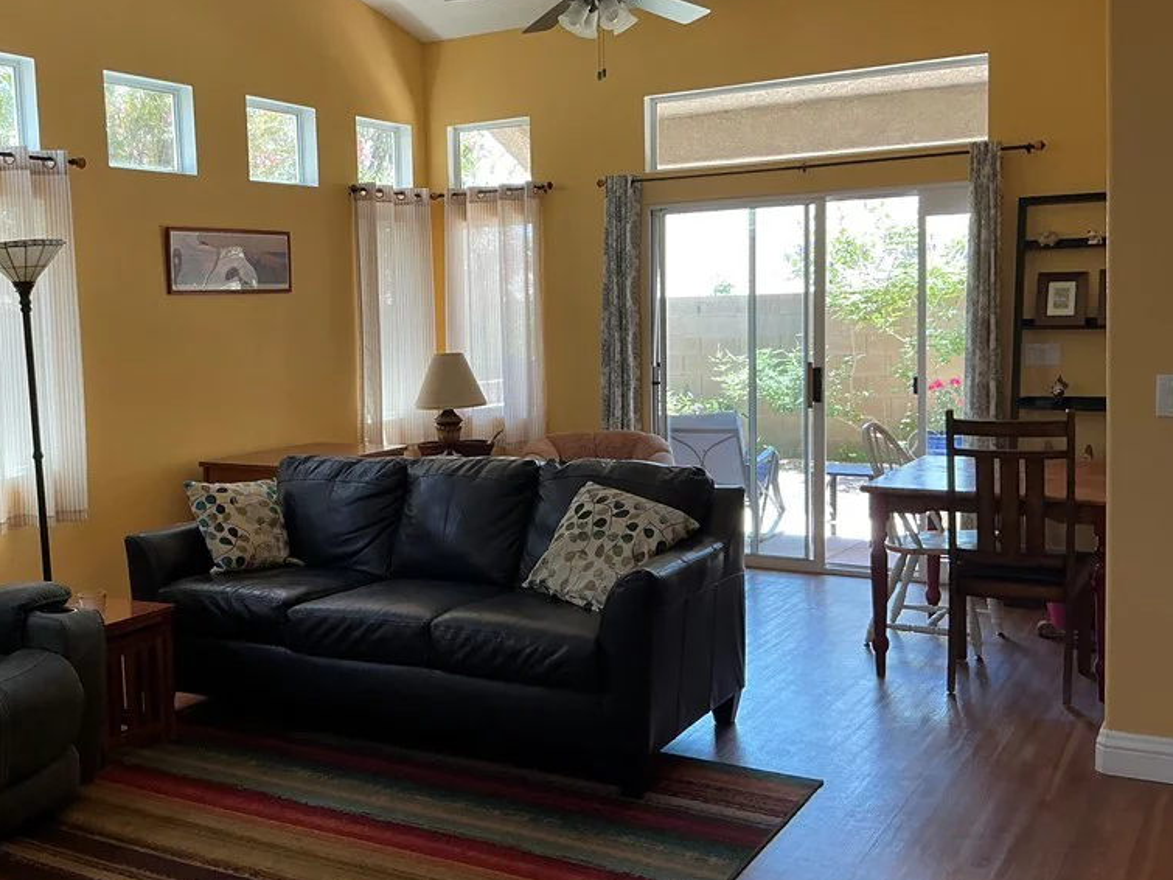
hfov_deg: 48.4
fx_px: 1287
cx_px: 419
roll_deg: +2.1
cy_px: 418
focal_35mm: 38
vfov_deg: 37.7
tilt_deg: -1.6
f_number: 1.8
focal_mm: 3
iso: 64
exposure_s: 1/120
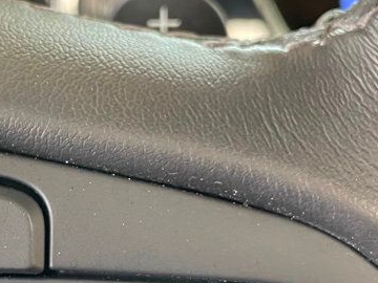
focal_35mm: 74
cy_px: 184
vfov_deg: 19.8
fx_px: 808
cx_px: 69
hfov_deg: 25.8
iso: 320
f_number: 1.6
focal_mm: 4.2
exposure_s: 1/60
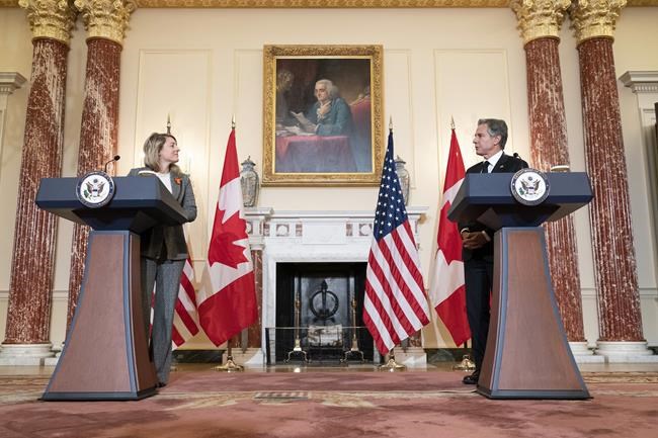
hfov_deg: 58.7
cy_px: 219
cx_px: 329
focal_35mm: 32
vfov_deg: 41.1
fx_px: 585
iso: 4000
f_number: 4
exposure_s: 1/250
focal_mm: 32
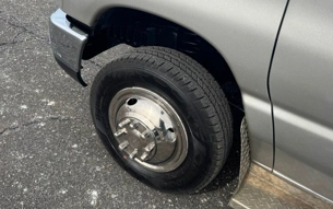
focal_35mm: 30
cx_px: 151
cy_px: 102
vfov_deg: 41.9
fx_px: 272
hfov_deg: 62.7
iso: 80
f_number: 1.78
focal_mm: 6.76
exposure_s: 1/3096
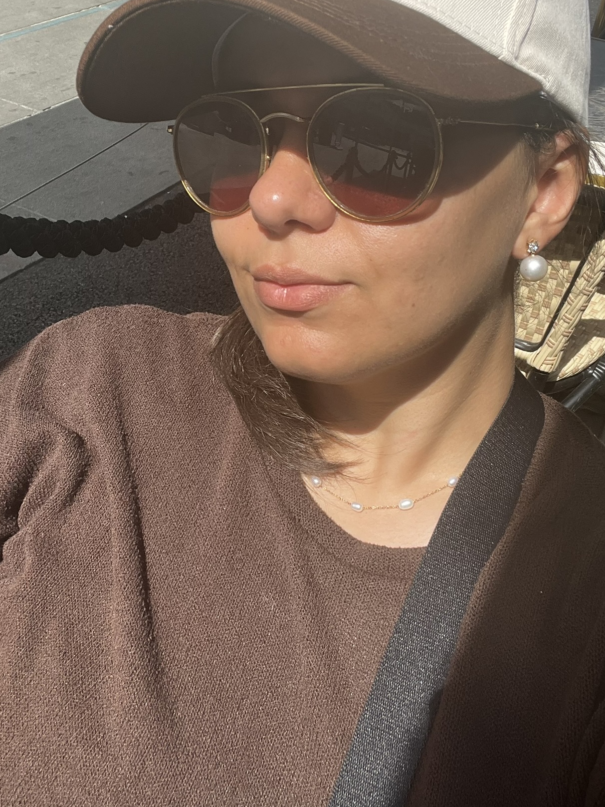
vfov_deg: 48.7
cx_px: 240
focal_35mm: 38
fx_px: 885
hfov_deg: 37.6
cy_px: 333
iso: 32
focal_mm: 2.71
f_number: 2.2
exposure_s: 1/651
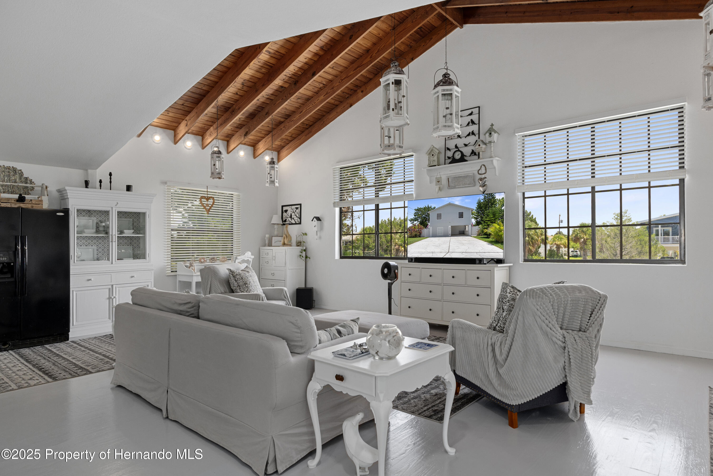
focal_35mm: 20
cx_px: 356
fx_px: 386
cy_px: 238
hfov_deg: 85.4
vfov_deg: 63.2
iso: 320
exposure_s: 1/13
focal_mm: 13
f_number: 8
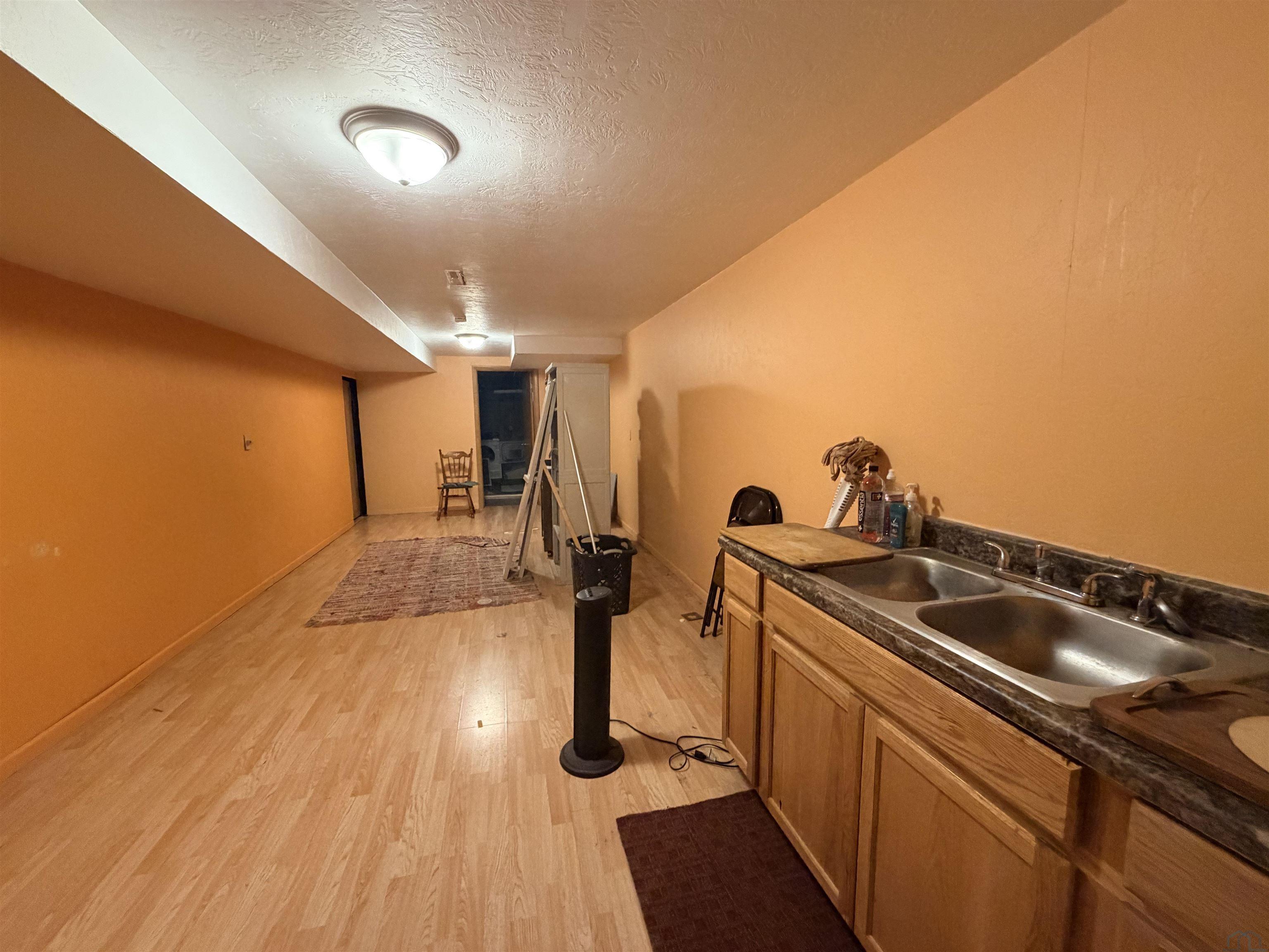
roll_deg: +1.7
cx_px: 634
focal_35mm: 14
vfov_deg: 85.7
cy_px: 476
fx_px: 513
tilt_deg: -7.7
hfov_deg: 102.1
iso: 500
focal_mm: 2.22
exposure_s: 1/60
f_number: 2.2
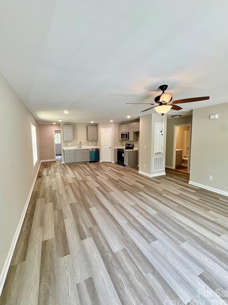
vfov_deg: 98.2
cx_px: 113
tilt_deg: -4.8
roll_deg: +0.4
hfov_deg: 81.7
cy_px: 149
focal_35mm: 15
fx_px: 132
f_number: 2.2
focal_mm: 2.22
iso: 125
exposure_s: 1/112
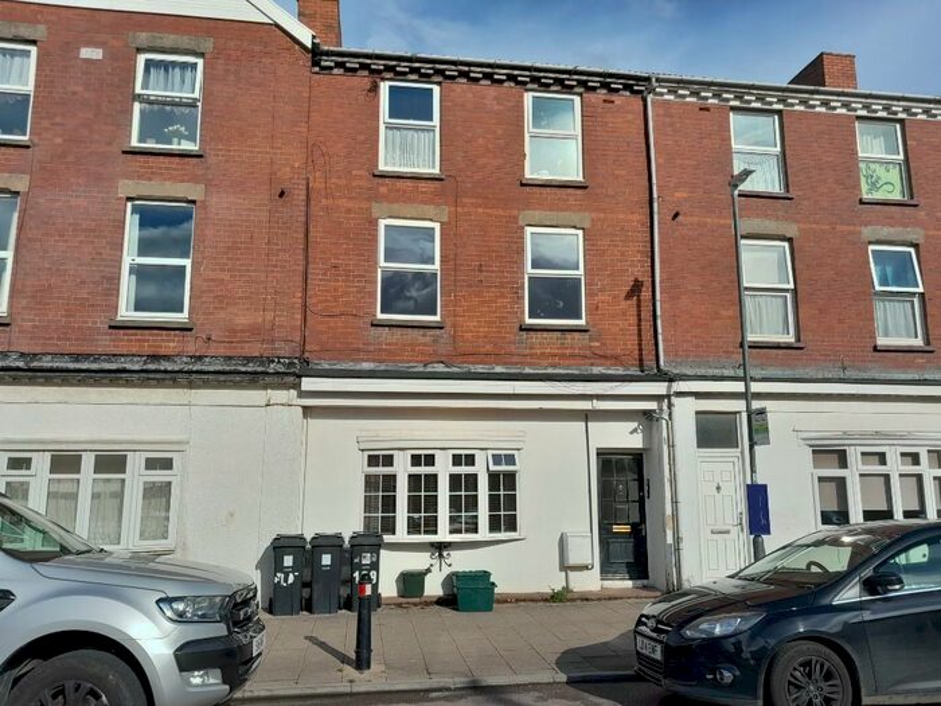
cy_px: 353
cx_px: 470
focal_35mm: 27
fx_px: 734
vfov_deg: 51.4
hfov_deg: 65.3
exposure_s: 1/1206
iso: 40
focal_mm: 4
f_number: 1.8
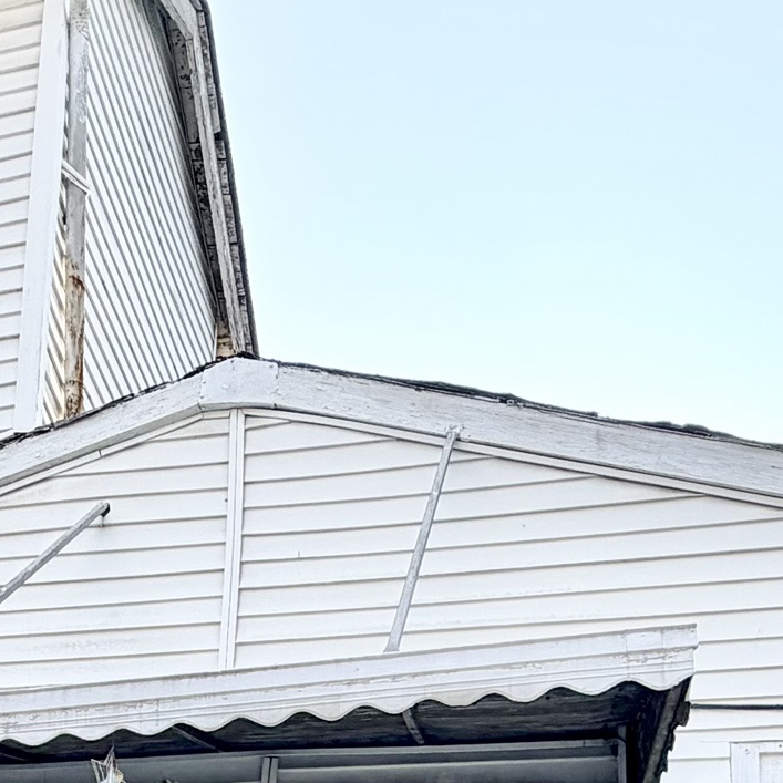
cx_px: 241
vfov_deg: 27.9
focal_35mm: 50
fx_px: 1280
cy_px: 1028
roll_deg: -2.5
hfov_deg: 33.6
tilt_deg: +8.0
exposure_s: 1/535
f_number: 2.2
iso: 40
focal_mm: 2.22
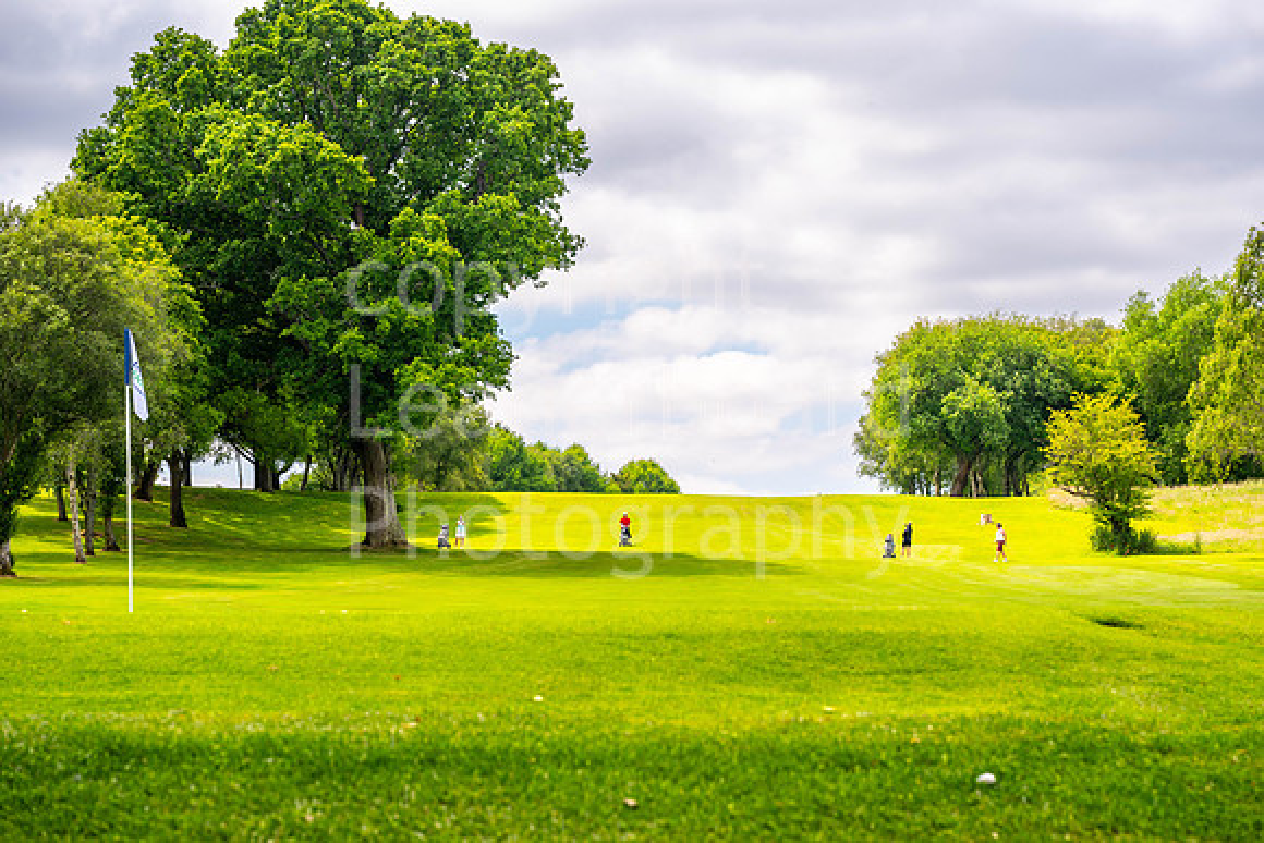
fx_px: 2915
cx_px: 632
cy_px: 422
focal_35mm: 83
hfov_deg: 24.5
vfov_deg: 16.5
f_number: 7.1
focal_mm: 83
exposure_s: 1/400
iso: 200
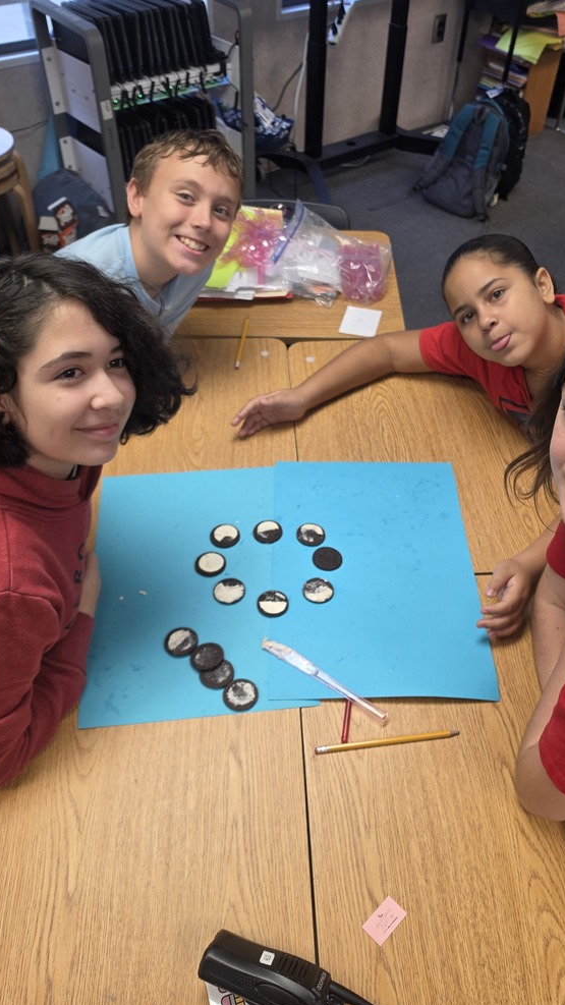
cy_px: 497
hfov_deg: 44.2
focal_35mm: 26
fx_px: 693
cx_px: 331
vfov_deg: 71.9
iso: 64
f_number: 1.4
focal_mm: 6.5
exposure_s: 1/120
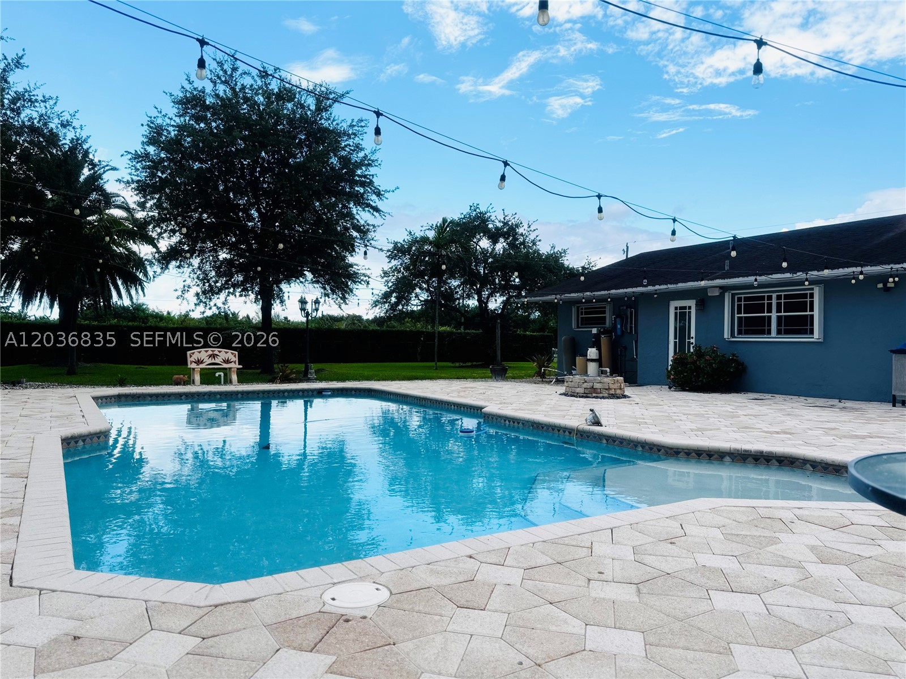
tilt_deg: +1.2
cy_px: 340
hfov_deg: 71.6
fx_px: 628
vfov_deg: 56.8
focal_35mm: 24
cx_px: 453
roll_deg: -0.2
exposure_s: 1/1980
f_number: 1.78
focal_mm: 6.76
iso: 80
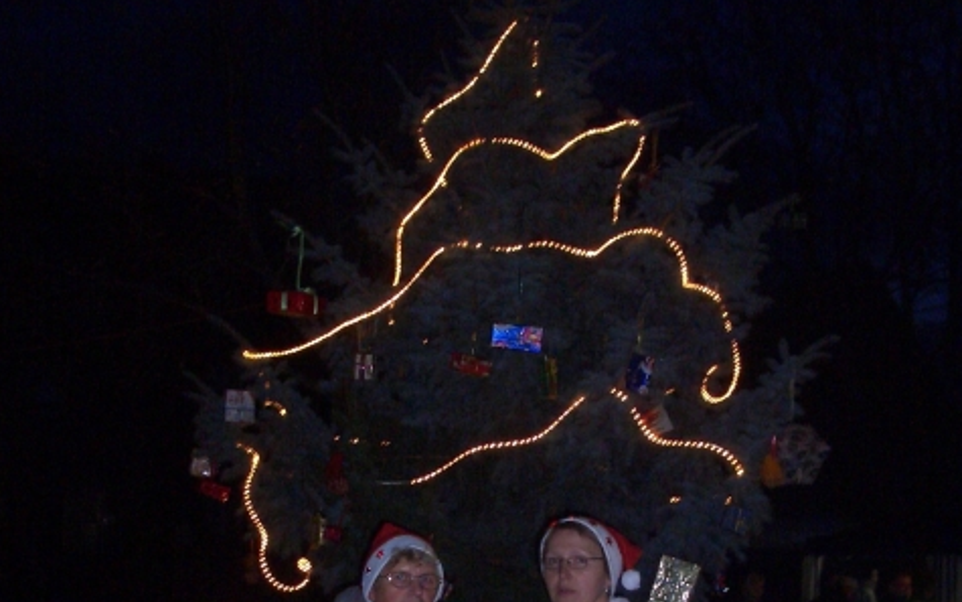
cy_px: 482
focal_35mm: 50
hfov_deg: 40.3
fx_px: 1311
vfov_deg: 25.4
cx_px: 484
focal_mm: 5.8
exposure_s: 1/40
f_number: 4.3
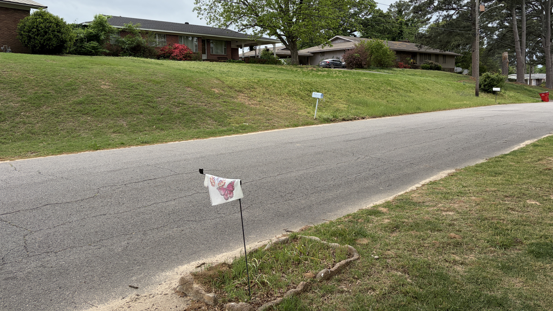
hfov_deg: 66.1
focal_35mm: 29
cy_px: 102
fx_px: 425
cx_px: 272
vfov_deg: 39.7
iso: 50
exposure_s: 1/1751
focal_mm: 5.96
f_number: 1.6
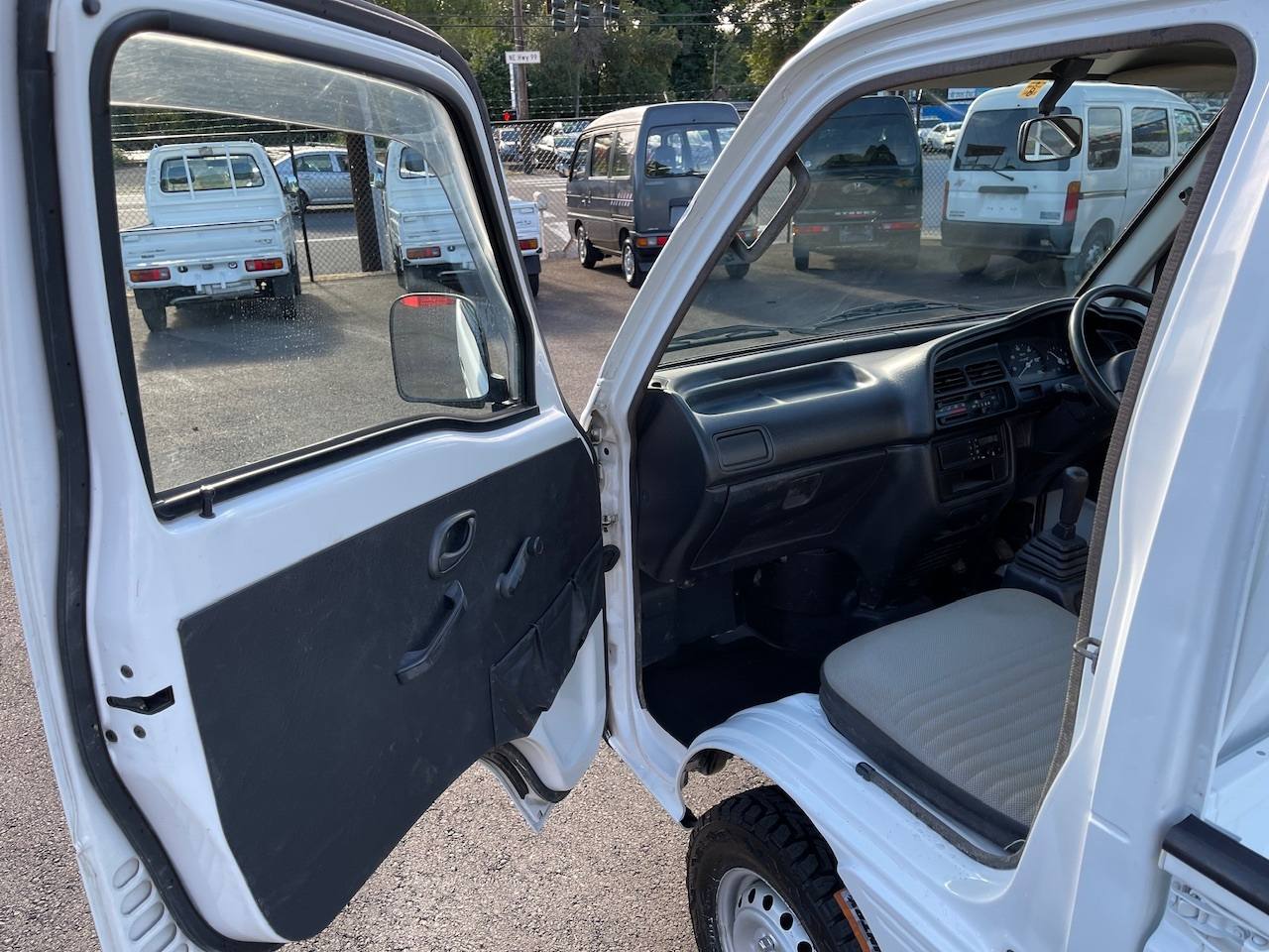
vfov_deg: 54.9
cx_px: 634
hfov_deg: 69.4
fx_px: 916
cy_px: 476
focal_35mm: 25
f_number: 1.6
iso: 32
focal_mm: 5.1
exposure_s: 1/308
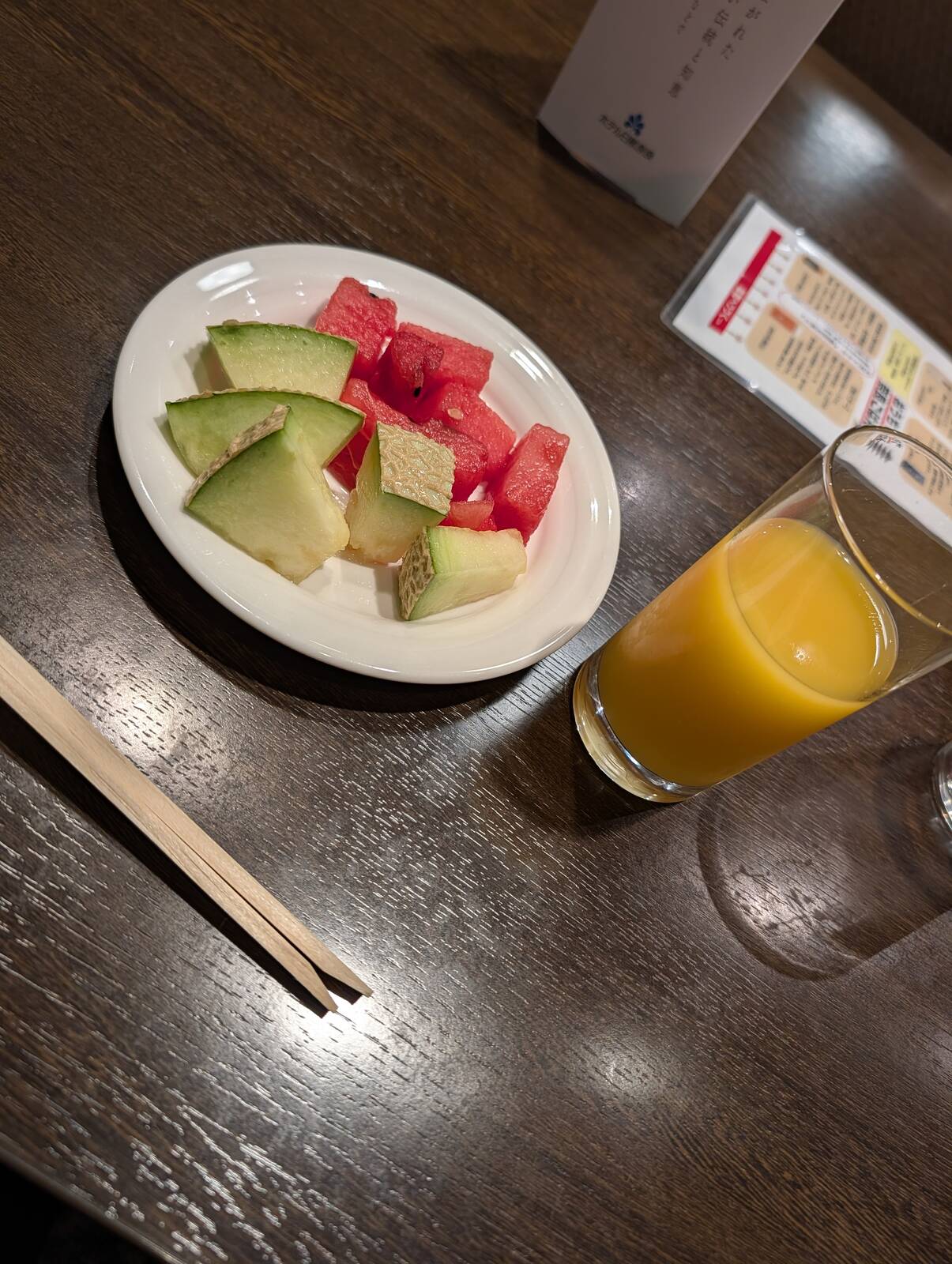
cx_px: 476
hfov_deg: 56.9
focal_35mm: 24
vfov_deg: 71.5
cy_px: 632
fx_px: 878
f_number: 1.68
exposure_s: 1/60
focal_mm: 6.9
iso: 102
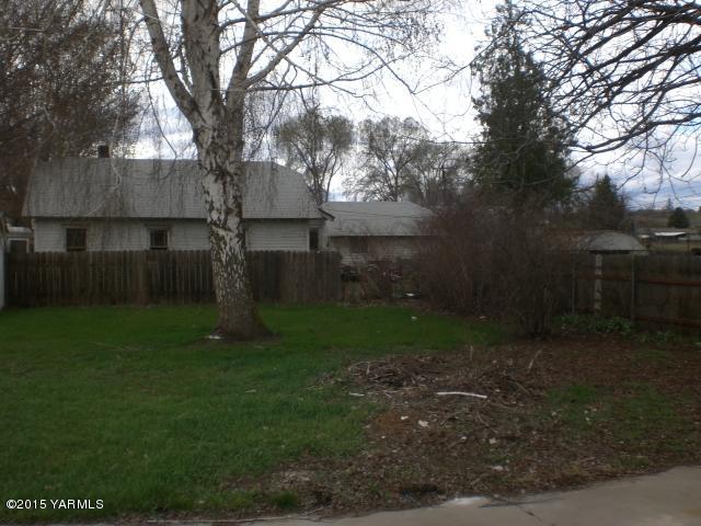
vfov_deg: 37.7
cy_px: 263
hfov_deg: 49.0
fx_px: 770
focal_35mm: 38
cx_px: 350
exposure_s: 1/200
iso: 50
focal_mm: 6.3
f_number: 4.4
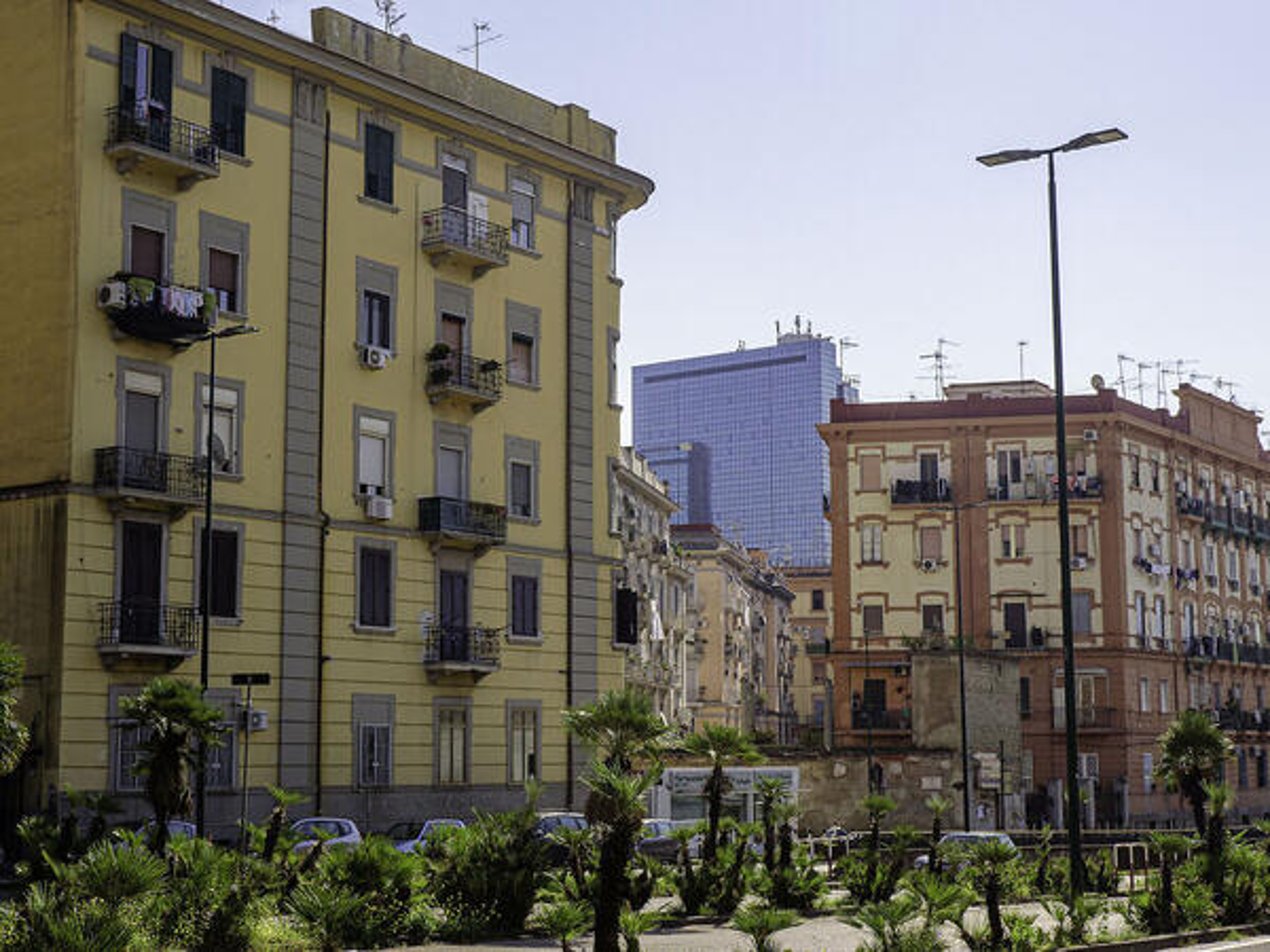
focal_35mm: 56
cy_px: 476
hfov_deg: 34.3
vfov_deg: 26.1
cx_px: 635
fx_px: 2055
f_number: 5.6
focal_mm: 28
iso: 200
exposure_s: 1/1000
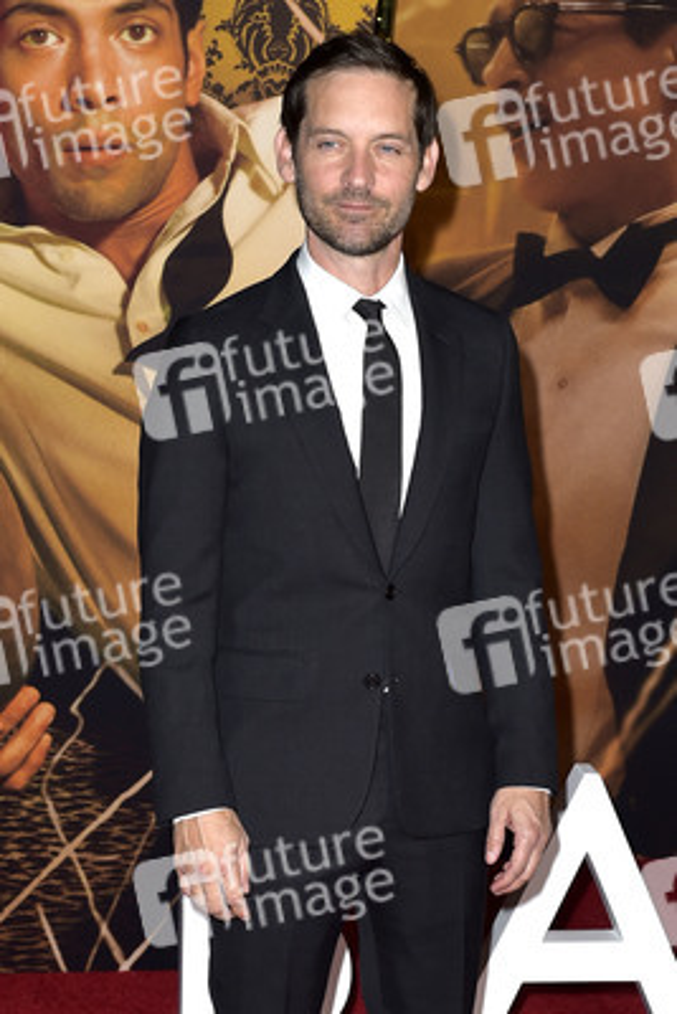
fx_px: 1635
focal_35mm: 58
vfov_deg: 34.5
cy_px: 507
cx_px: 338
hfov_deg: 23.4
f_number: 6.3
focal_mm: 58
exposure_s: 1/250
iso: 640
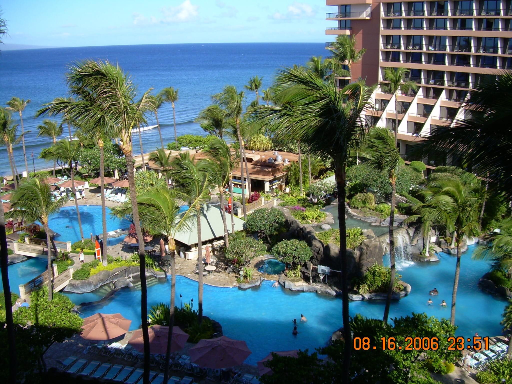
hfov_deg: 49.0
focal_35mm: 38
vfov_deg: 37.7
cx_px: 256
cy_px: 192
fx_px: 562
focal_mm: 6.3
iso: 50
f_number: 2.8
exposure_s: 1/841
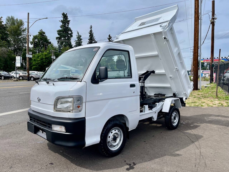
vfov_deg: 54.9
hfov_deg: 69.4
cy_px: 86
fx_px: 165
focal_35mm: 25
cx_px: 114
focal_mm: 5.1
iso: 32
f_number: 1.6
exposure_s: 1/4525
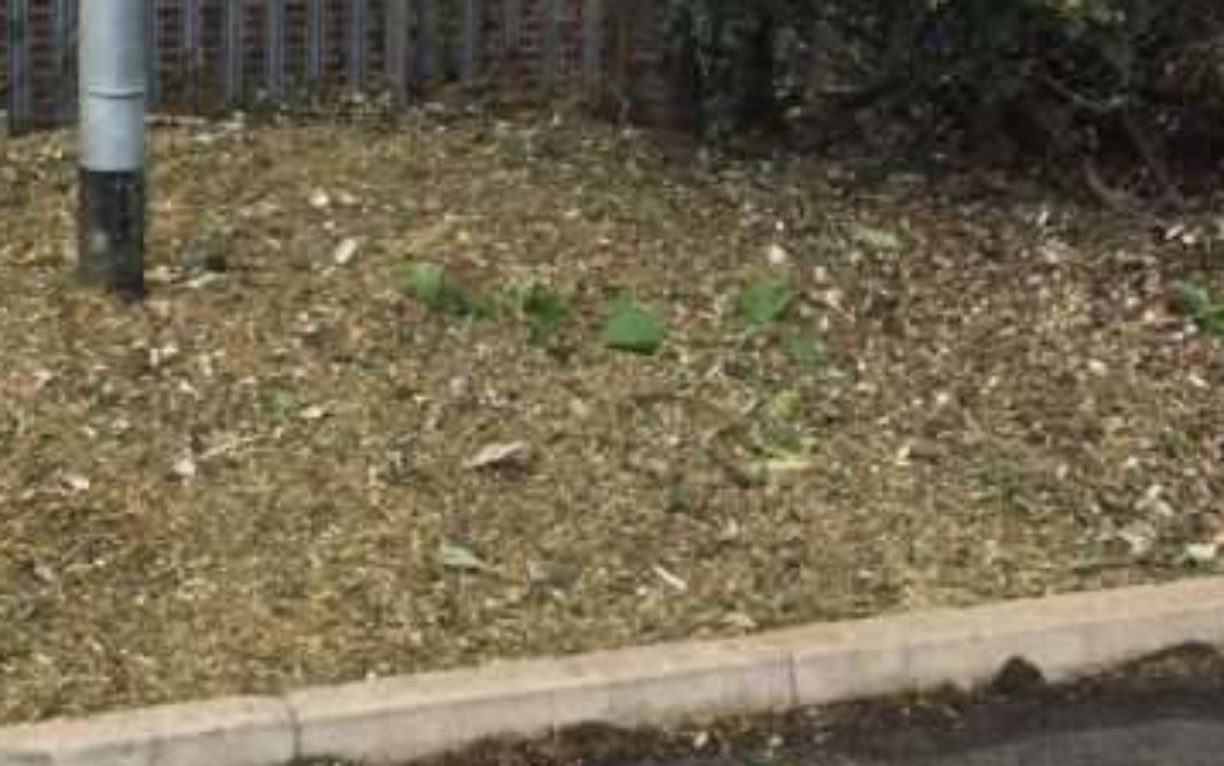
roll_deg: -1.8
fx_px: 2936
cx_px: 34
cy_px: 103
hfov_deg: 22.7
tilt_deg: -8.6
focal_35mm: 88
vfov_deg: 14.7
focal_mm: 4.15
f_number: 2.2
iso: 25
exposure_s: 1/109
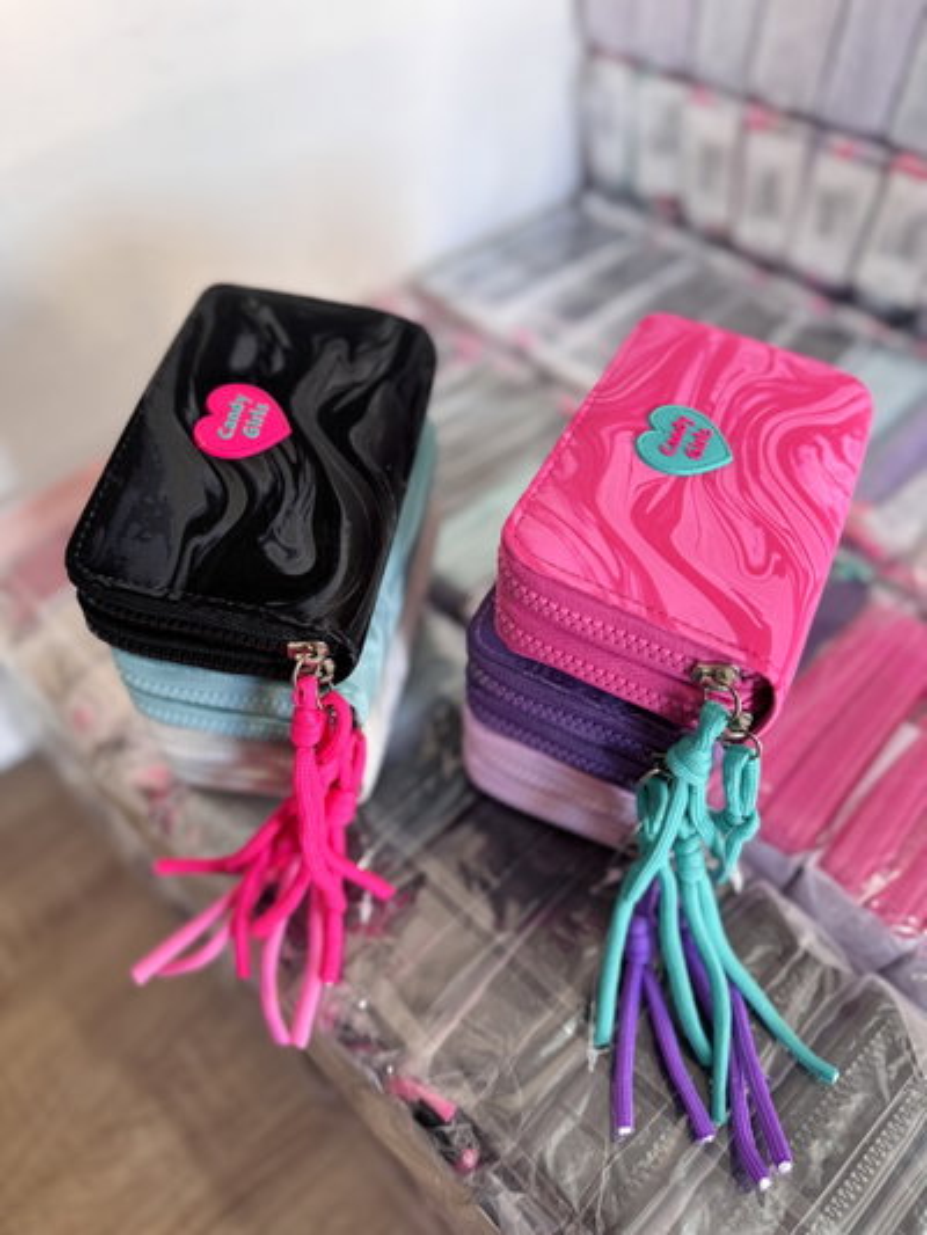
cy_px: 618
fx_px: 857
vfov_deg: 71.6
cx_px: 464
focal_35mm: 24
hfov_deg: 56.8
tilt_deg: -51.1
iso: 160
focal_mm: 6.76
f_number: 1.78
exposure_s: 1/100
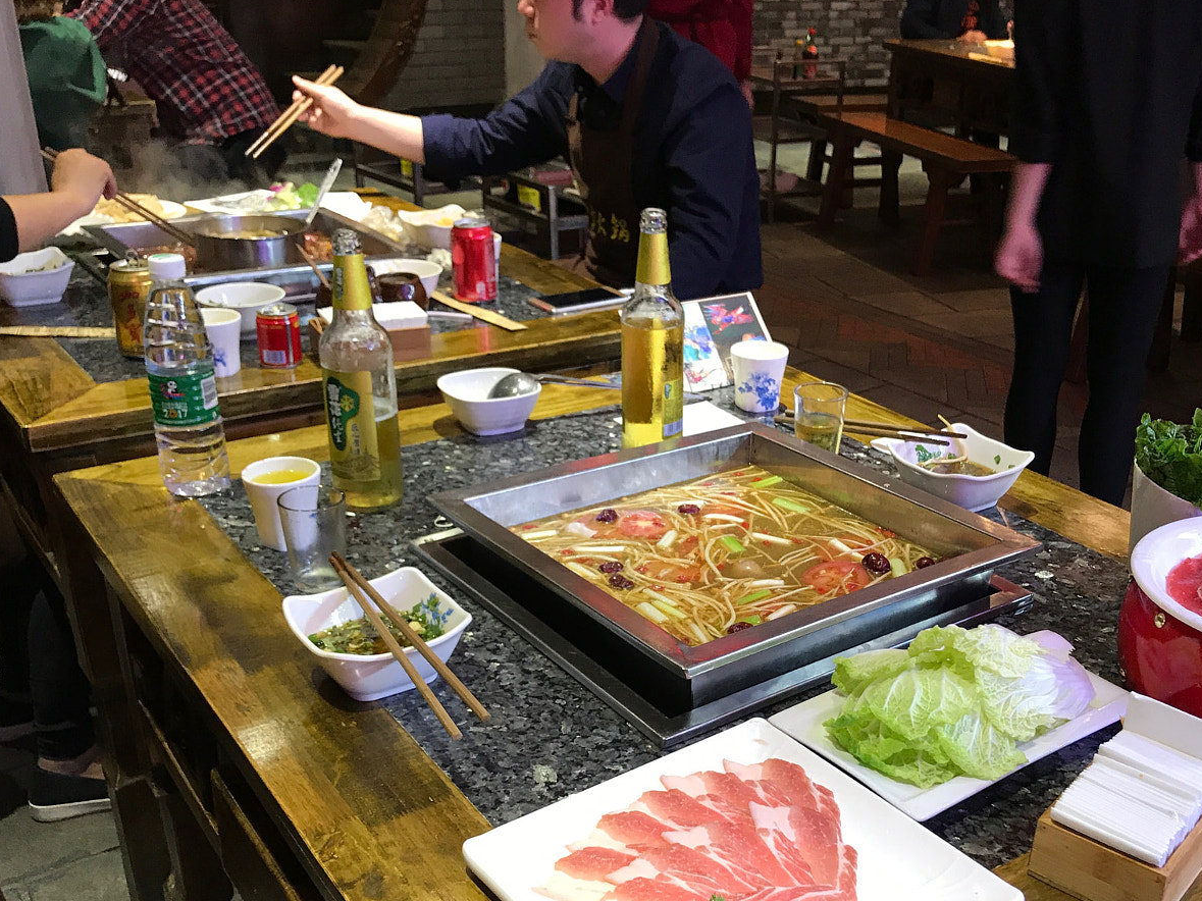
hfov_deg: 48.7
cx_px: 716
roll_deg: -1.5
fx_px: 1319
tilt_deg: -26.5
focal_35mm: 38
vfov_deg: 37.3
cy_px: 607
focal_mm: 3.99
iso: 40
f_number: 1.8
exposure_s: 1/20
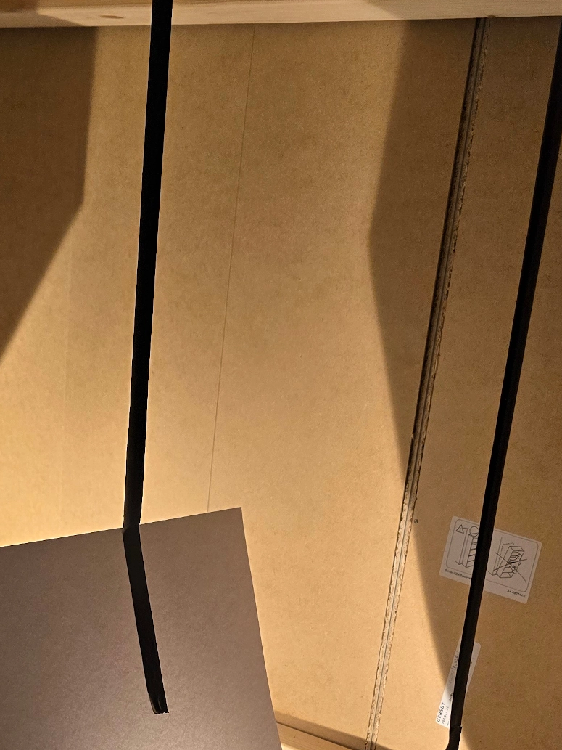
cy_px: 731
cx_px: 191
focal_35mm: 57
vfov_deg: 31.5
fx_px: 1234
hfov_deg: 25.5
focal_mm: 6.3
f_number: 1.7
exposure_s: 1/100
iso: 160
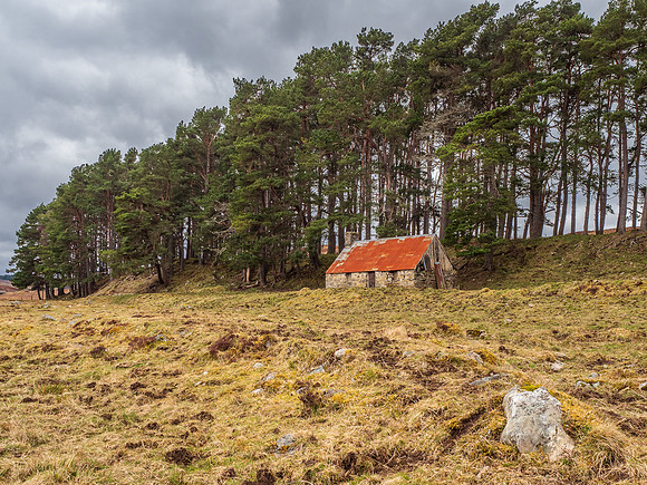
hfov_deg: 51.6
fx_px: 667
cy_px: 271
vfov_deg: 39.9
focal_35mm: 36
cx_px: 361
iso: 200
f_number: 7.1
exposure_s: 1/40
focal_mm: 16
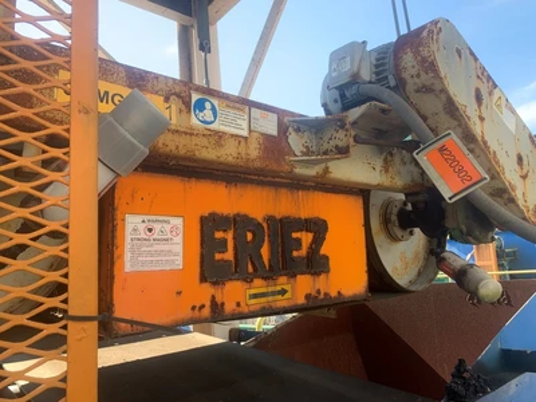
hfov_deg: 67.3
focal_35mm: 26
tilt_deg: +11.2
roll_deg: +5.2
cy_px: 201
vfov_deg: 53.1
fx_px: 403
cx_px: 268
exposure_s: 1/307
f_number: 1.8
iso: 25
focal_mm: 4.25
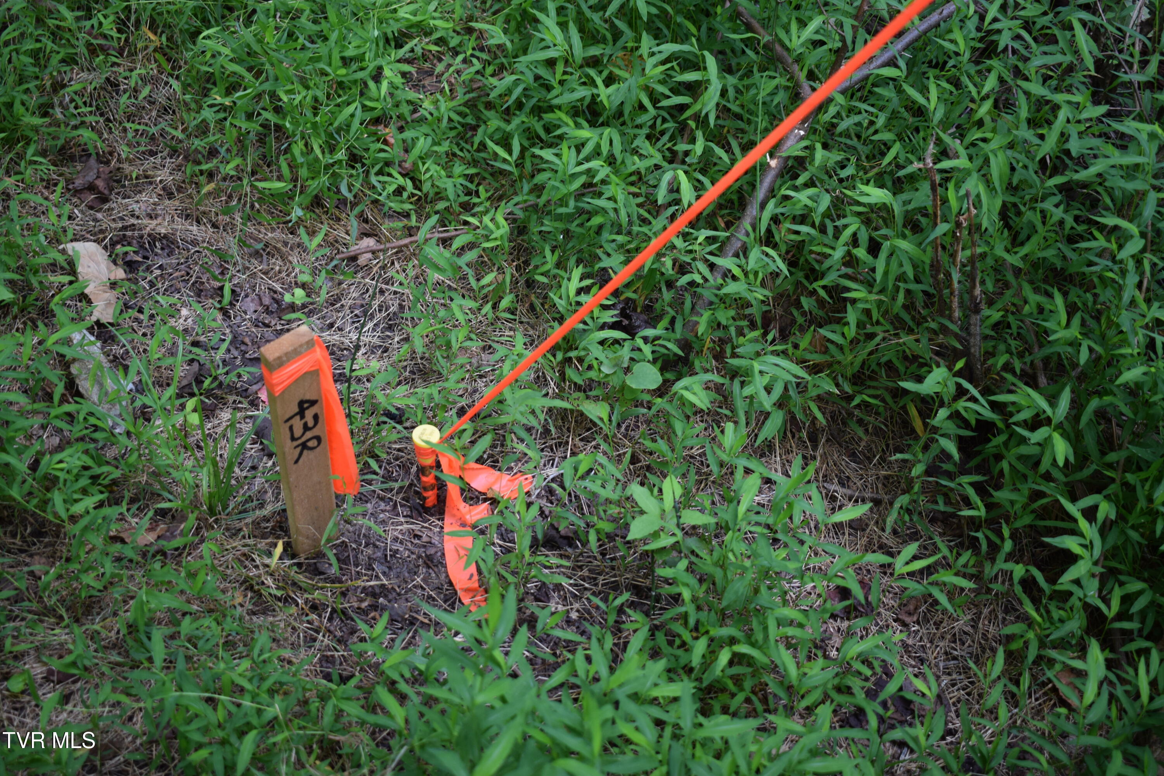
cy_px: 388
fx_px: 1406
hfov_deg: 45.0
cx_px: 582
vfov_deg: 30.8
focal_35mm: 44
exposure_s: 1/60
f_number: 4.2
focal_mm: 29
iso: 400
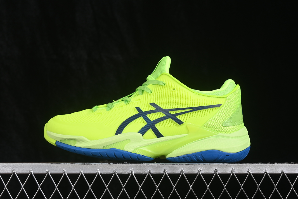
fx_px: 629
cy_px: 100
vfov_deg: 18.0
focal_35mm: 76
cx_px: 148
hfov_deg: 26.6
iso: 160
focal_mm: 50
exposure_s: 1/80
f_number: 8
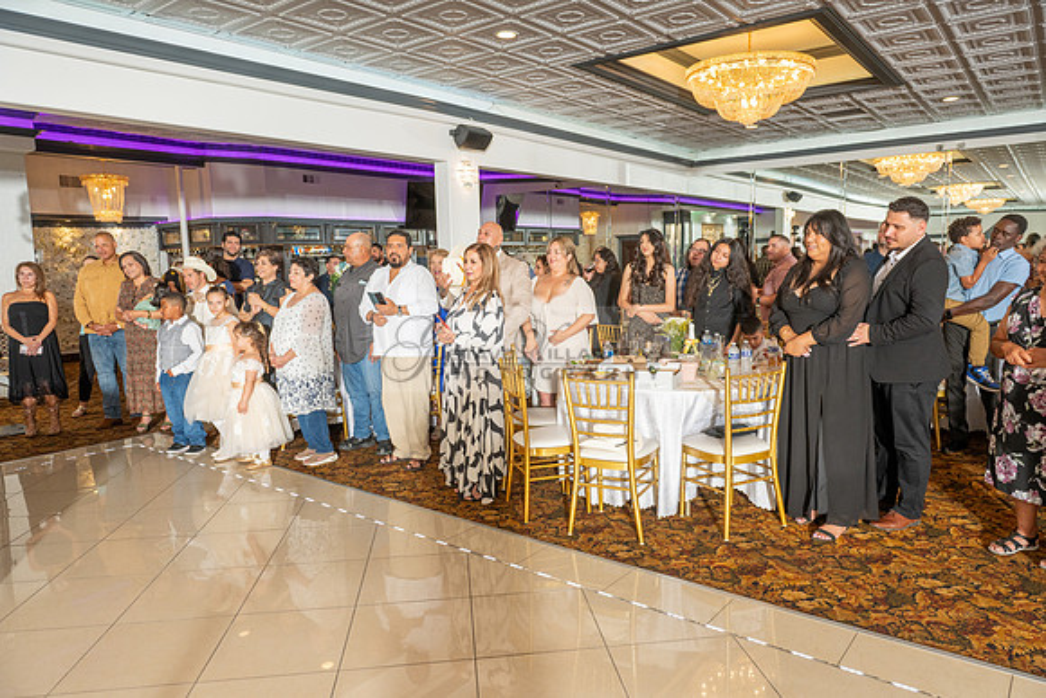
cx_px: 523
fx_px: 697
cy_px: 349
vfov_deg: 53.2
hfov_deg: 73.7
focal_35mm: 24
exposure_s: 1/200
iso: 500
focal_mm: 24
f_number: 4.5
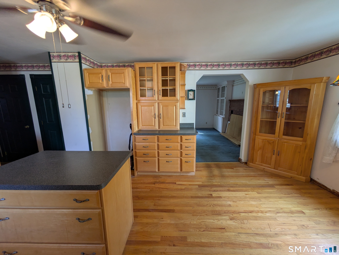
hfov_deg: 102.0
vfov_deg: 85.7
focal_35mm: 14
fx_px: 137
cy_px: 128
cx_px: 170
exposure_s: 1/30
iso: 53
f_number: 2.2
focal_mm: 1.83
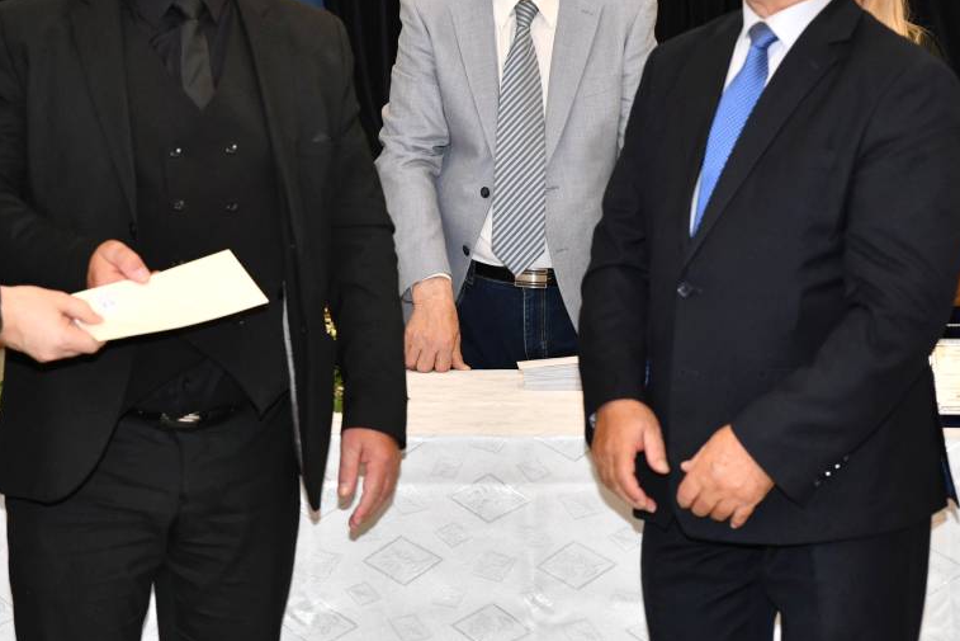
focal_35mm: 109
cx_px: 339
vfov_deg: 12.4
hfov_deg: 18.7
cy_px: 20
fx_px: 2907
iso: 1600
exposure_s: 1/200
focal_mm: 55
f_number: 3.5
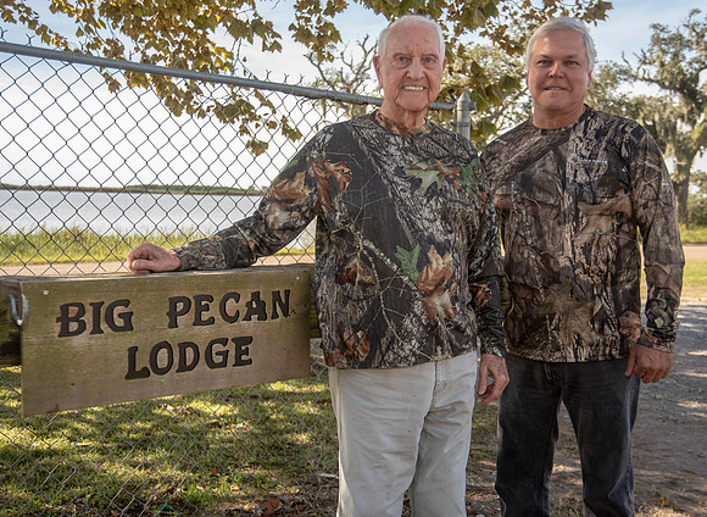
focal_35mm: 43
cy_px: 258
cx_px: 384
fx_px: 864
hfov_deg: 44.4
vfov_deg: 33.3
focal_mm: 40
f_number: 5.6
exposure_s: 1/200
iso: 110
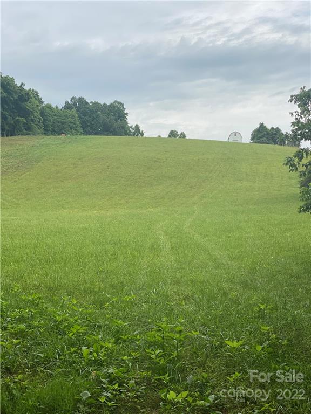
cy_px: 207
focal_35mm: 52
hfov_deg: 28.0
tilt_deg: +0.7
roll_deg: -0.5
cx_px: 156
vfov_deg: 36.8
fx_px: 623
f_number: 2
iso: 20
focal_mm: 6
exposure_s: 1/1261
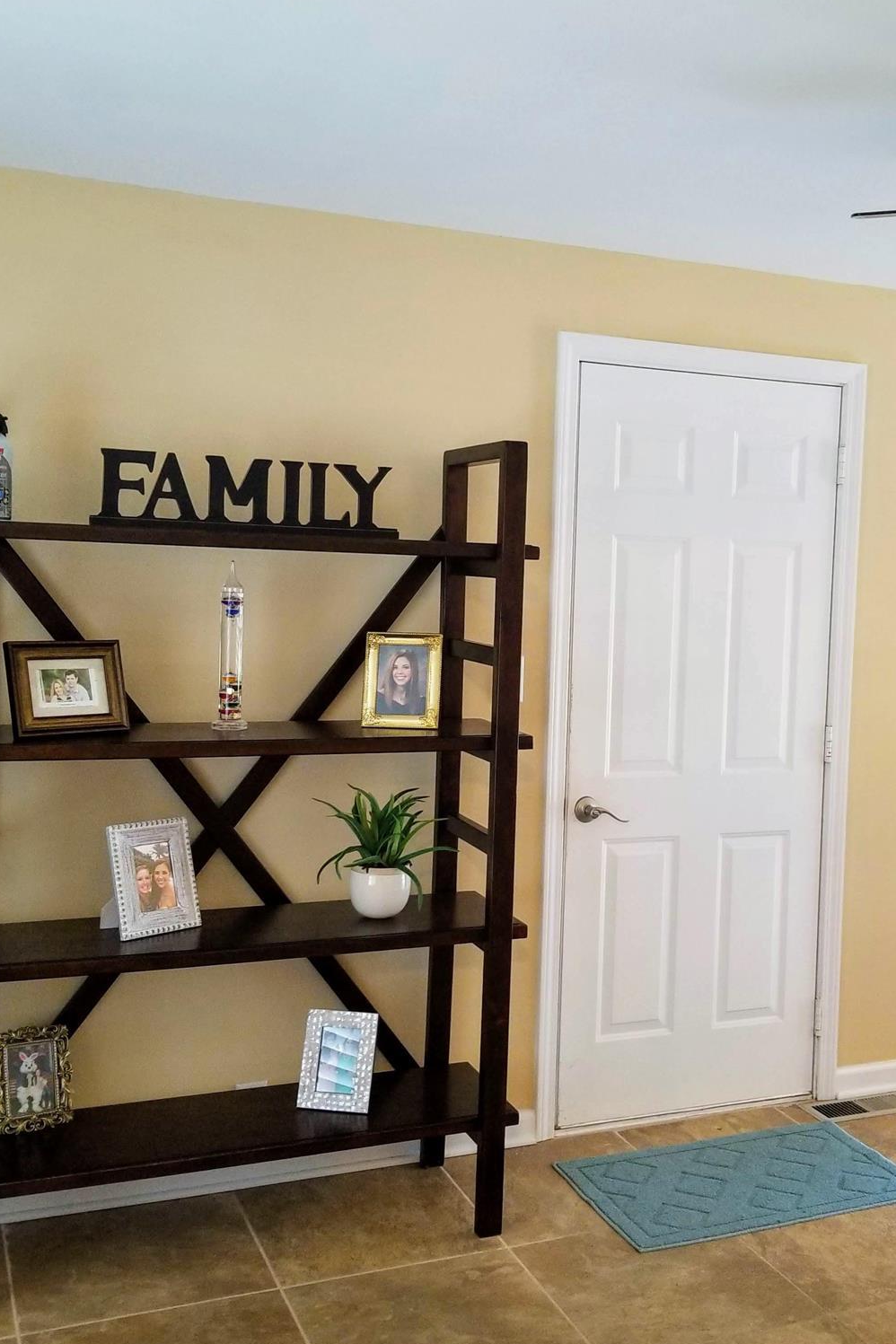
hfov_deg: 35.4
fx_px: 1381
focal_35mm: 37
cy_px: 682
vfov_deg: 51.9
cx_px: 638
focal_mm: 4.25
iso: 200
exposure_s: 1/24
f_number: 1.7
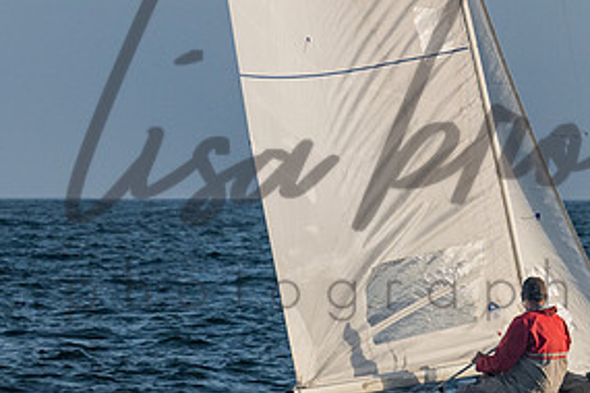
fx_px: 8800
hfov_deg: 3.8
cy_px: 24
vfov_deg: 2.6
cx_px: 515
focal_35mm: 537
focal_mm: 160
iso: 400
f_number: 6.3
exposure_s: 1/1600
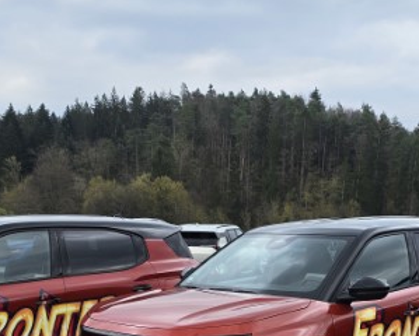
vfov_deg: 21.8
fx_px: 807
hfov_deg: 29.0
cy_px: 400
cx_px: 266
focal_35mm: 65
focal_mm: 6.3
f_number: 1.7
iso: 16
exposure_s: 1/180
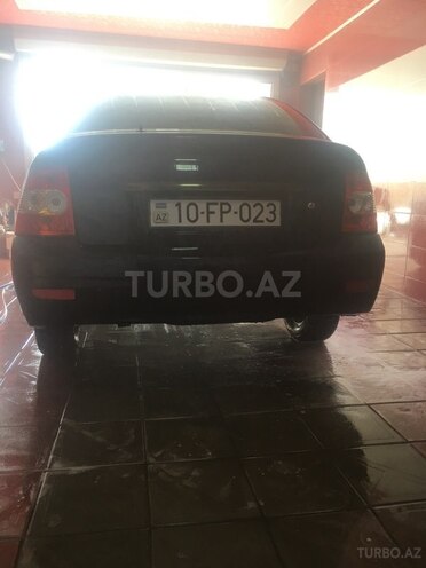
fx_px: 476
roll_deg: -1.1
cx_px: 213
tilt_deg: -12.7
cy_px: 284
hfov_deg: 48.2
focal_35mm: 29
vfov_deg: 61.7
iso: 32
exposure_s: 1/33
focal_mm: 4.15
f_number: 2.2
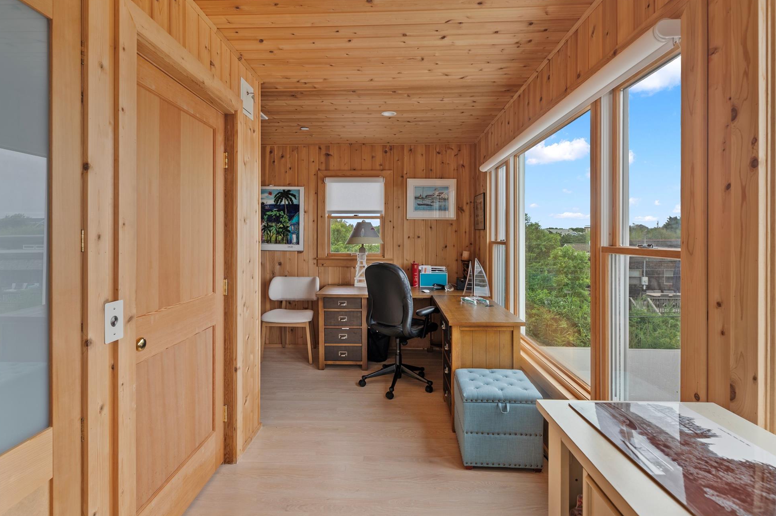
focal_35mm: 19
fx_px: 409
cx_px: 379
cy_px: 260
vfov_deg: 64.5
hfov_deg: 86.9
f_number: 7.1
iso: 320
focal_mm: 18
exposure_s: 1/20
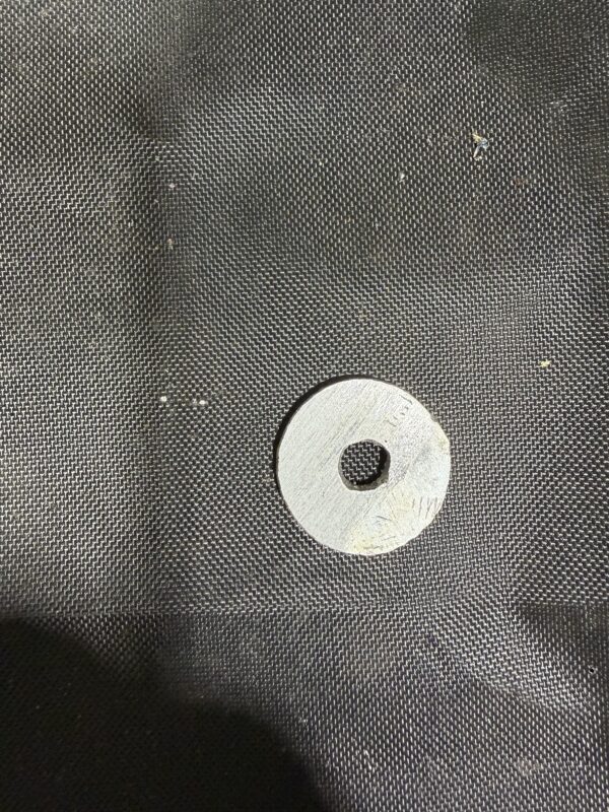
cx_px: 304
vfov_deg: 71.6
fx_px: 563
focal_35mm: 24
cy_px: 406
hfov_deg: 56.8
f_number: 2.2
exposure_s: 1/121
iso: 320
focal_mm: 2.22
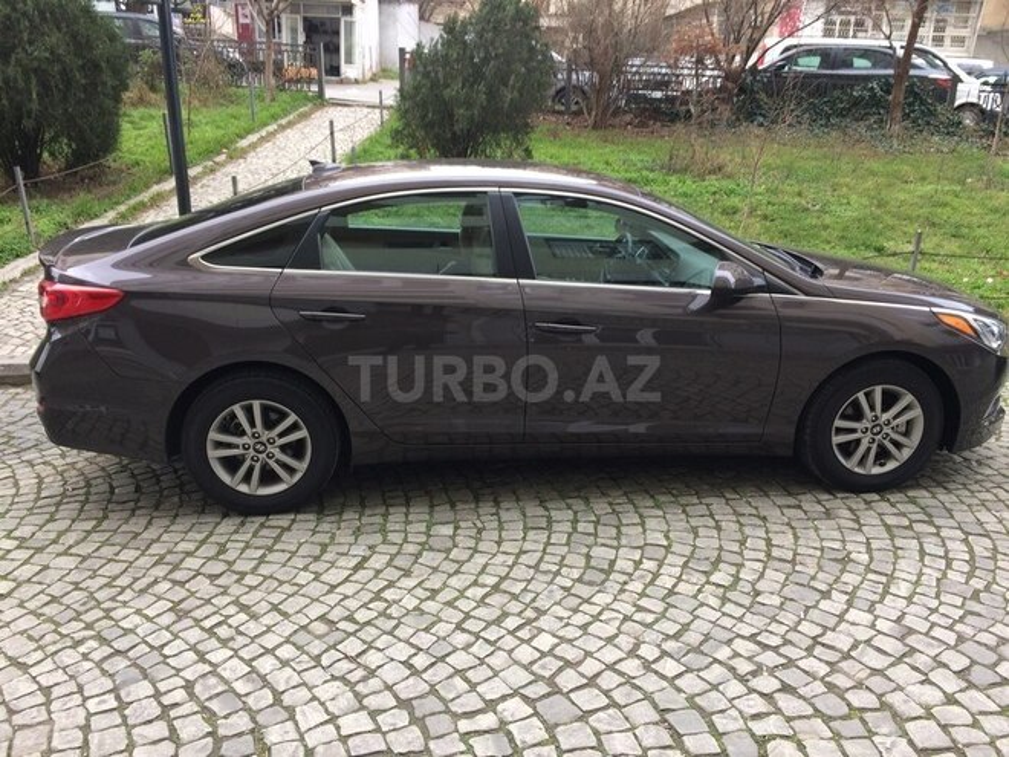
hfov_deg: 61.7
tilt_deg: -19.1
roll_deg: -1.6
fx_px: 845
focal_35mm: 29
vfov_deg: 48.2
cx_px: 504
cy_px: 378
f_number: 2.2
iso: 32
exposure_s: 1/50
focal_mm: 4.15
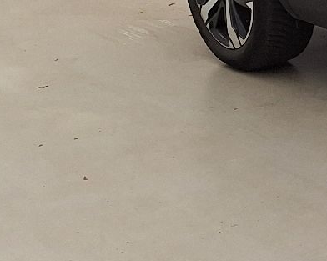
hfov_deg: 13.5
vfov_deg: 13.6
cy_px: -53
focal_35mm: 110
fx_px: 1064
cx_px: 753
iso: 40
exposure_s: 1/130
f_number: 1.8
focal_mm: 5.54
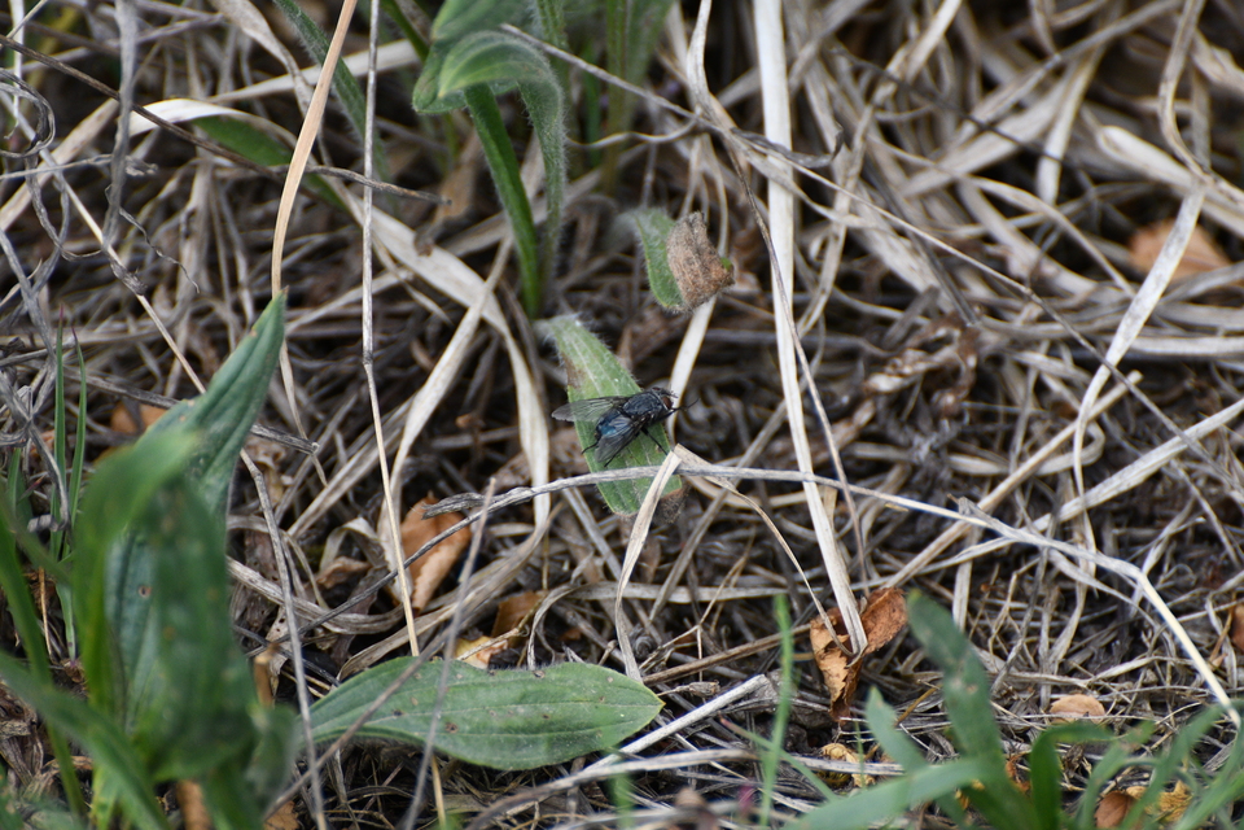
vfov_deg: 3.1
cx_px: 622
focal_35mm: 450
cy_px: 415
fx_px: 15549
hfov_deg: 4.6
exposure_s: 1/1000
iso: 1100
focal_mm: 300
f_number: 5.6
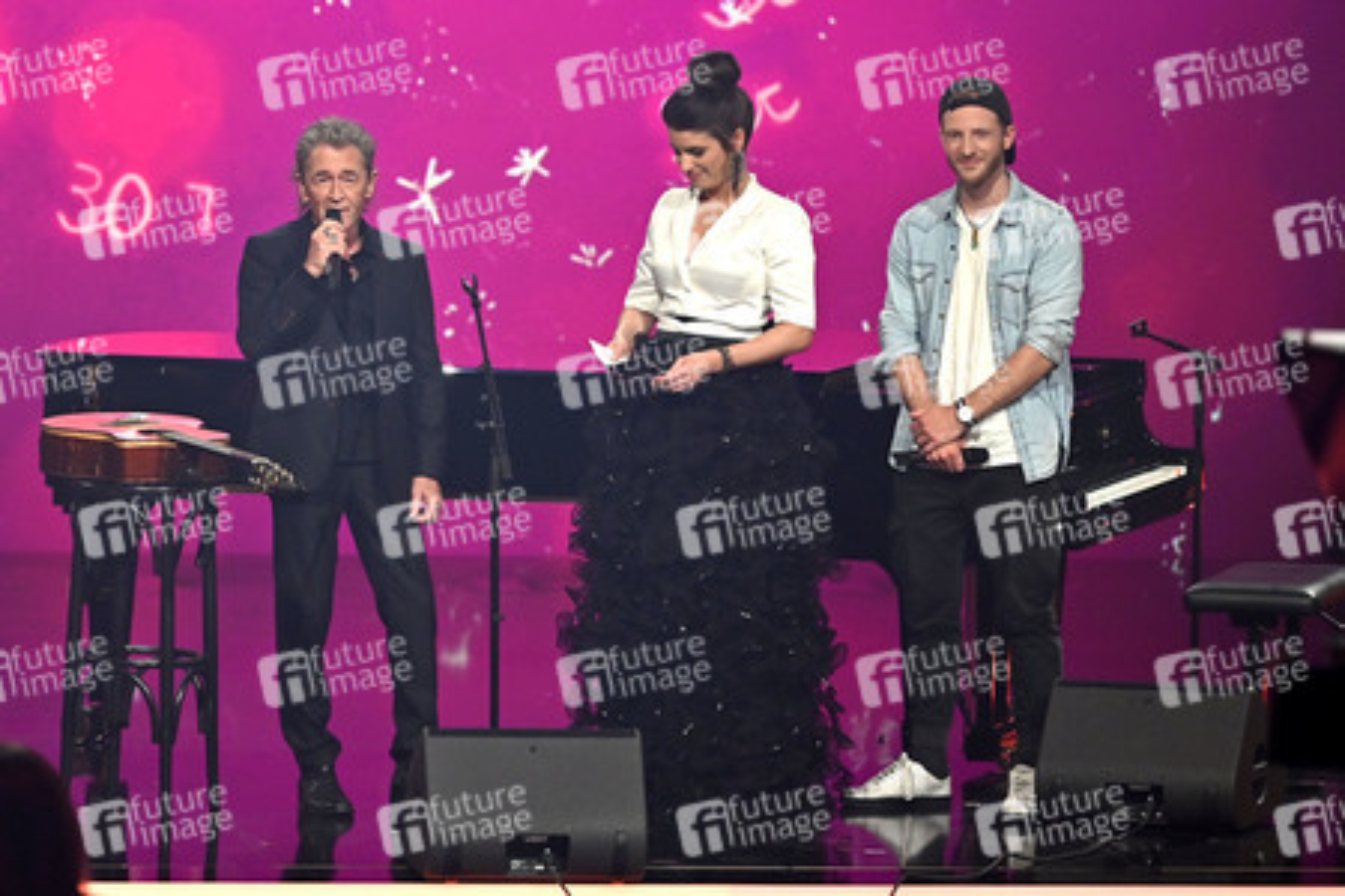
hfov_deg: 12.5
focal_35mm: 165
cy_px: 448
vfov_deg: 8.3
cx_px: 672
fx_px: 6164
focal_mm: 165
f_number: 2.8
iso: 1600
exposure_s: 1/400
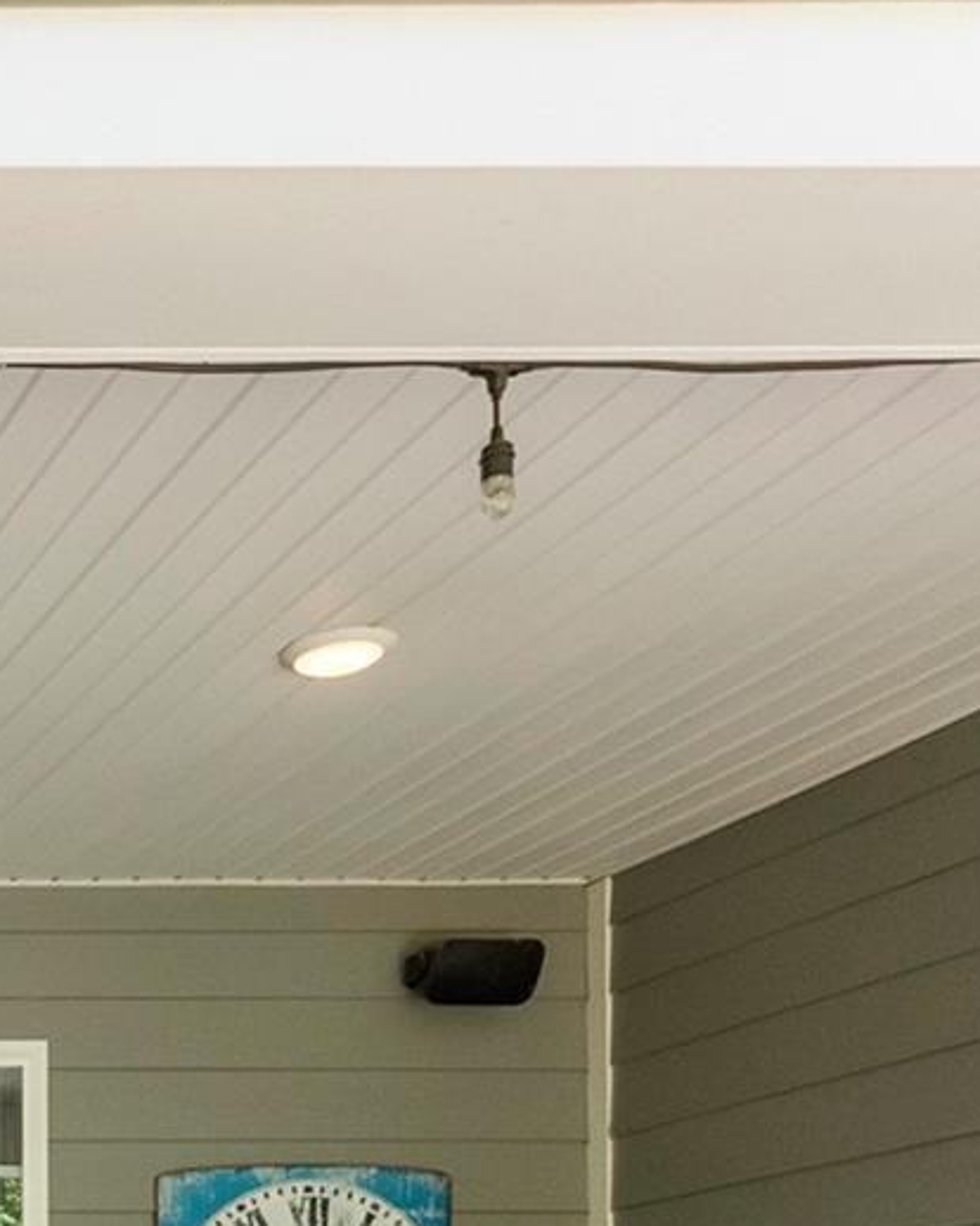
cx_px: -731
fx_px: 1886
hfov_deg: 21.0
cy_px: 1432
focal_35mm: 52
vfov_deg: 31.0
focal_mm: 14
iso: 2000
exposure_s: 1/250
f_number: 7.1
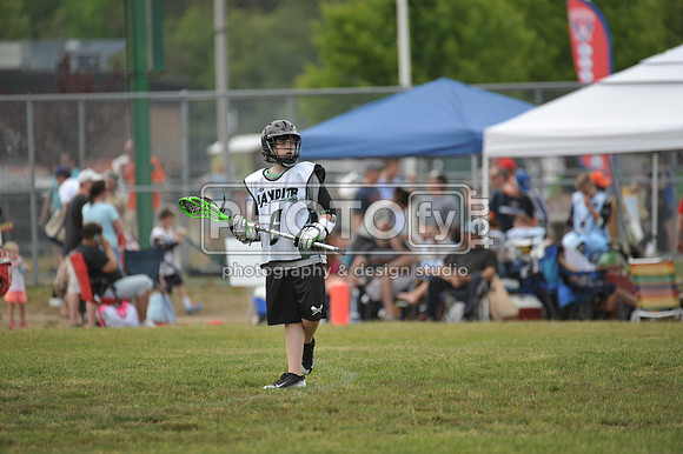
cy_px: 227
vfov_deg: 3.4
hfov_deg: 5.2
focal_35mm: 400
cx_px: 342
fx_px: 7584
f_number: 4
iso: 800
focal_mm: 400
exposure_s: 1/2000
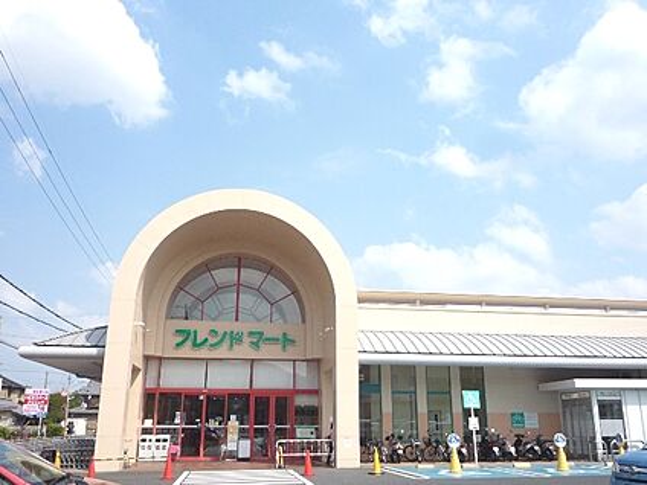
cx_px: 324
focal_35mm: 31
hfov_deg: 58.4
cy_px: 242
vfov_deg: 45.4
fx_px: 579
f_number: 4
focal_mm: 4.4
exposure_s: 1/800
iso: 100
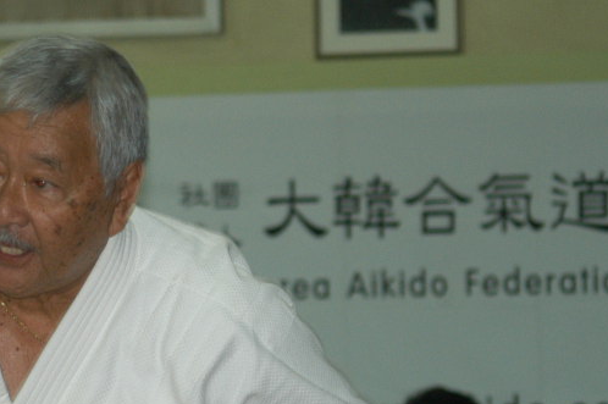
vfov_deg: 4.3
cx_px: -177
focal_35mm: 317
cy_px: 298
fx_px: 5348
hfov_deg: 6.5
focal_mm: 70
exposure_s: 1/60
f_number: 4
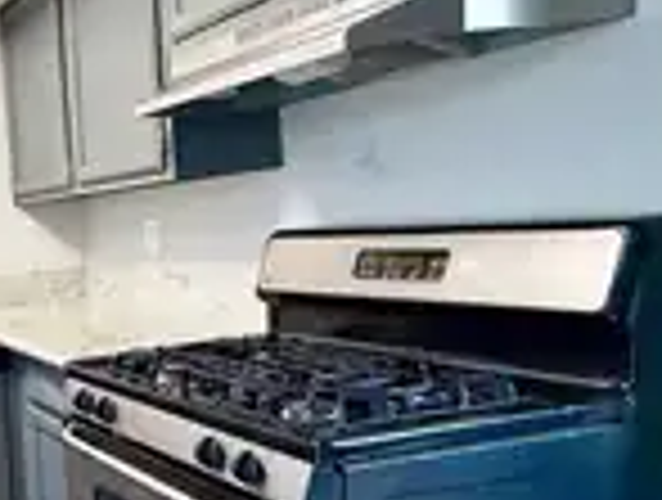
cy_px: 324
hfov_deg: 35.6
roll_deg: +5.8
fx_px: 728
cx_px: -171
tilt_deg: -6.5
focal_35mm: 38
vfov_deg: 37.5
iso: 250
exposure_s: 1/60
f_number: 2.2
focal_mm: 2.22
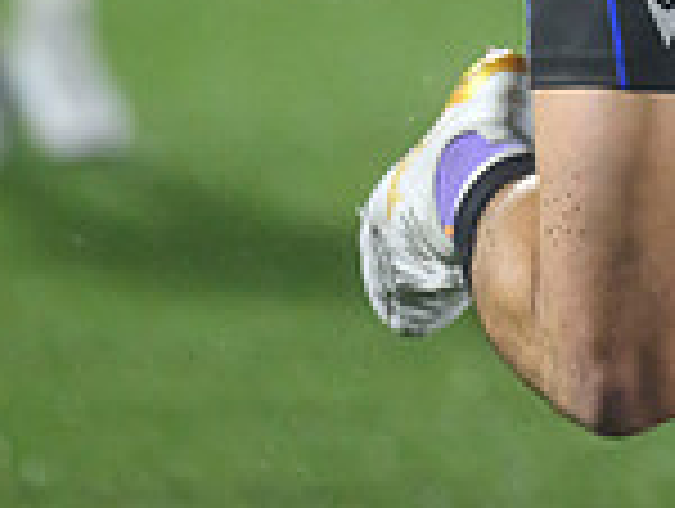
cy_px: -473
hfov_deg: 1.1
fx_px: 34531
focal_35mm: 1768
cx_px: 995
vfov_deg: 0.8
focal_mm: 400
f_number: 3.2
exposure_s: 1/2000
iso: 5000
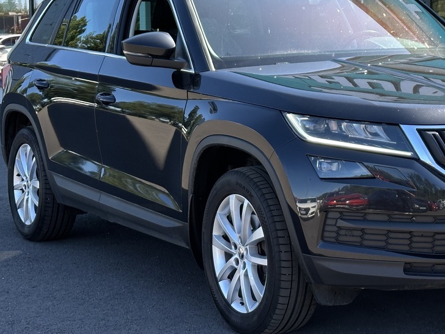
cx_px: 312
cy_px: 87
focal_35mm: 95
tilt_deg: -0.7
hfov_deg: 20.5
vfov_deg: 15.5
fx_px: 1221
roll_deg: +0.6
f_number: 1.78
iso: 64
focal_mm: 6.86
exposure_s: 1/681
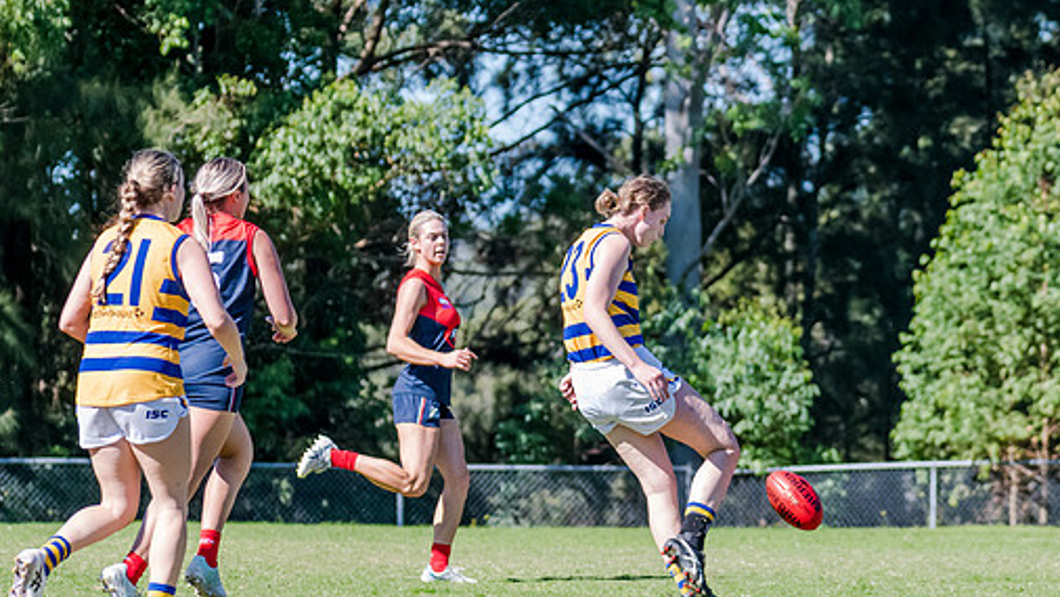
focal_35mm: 340
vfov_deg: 3.6
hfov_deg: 6.3
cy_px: 304
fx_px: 9559
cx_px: 664
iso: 800
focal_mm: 170
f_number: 6.3
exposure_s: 1/1600
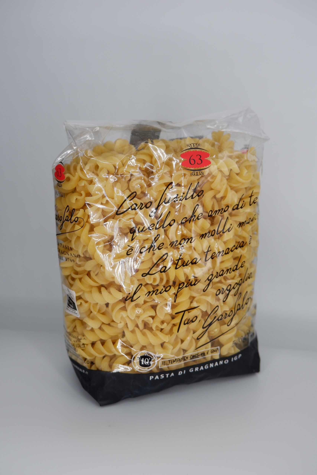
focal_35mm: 36
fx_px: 475
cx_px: 158
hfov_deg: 36.9
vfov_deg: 53.1
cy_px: 238
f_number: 4.4
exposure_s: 1/250
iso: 200
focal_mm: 24.2
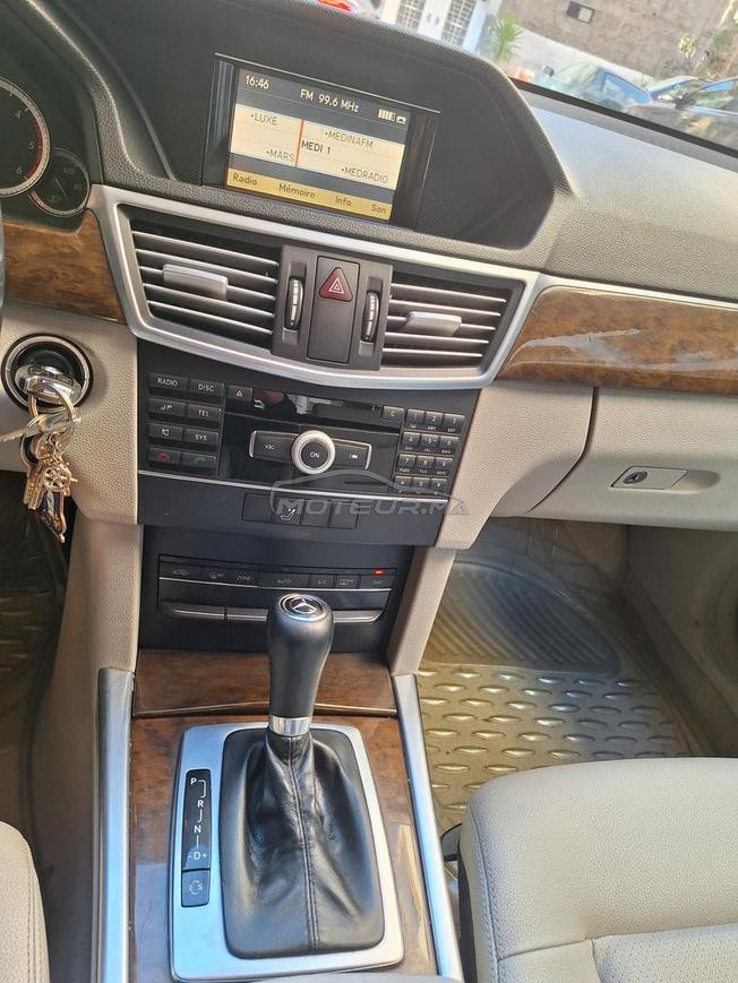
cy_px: 492
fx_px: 654
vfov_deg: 73.9
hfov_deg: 58.9
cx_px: 369
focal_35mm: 23
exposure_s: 1/100
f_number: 1.8
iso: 50
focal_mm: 5.54
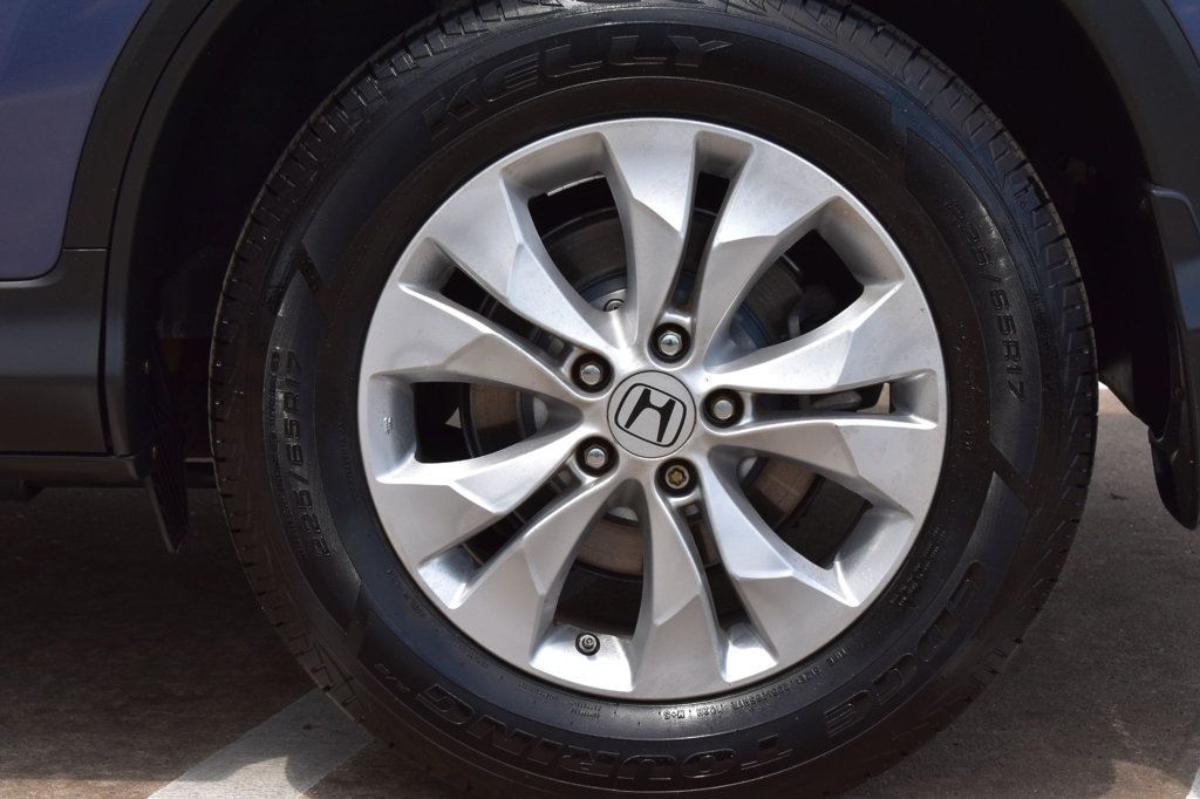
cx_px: 600
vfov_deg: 16.5
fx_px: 2749
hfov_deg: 24.6
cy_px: 400
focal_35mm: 82
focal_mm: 55
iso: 400
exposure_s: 1/400
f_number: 11
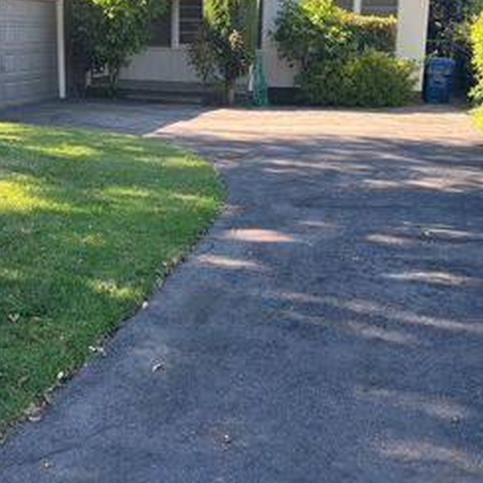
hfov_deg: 35.9
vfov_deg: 35.7
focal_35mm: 47
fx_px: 742
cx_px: 186
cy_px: 157
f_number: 1.5
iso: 50
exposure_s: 1/377
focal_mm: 5.7
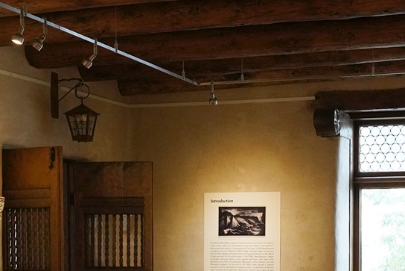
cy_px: 323
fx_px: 1159
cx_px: 218
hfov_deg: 19.8
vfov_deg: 13.0
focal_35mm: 103
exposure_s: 1/100
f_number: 7.1
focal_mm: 28
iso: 4000
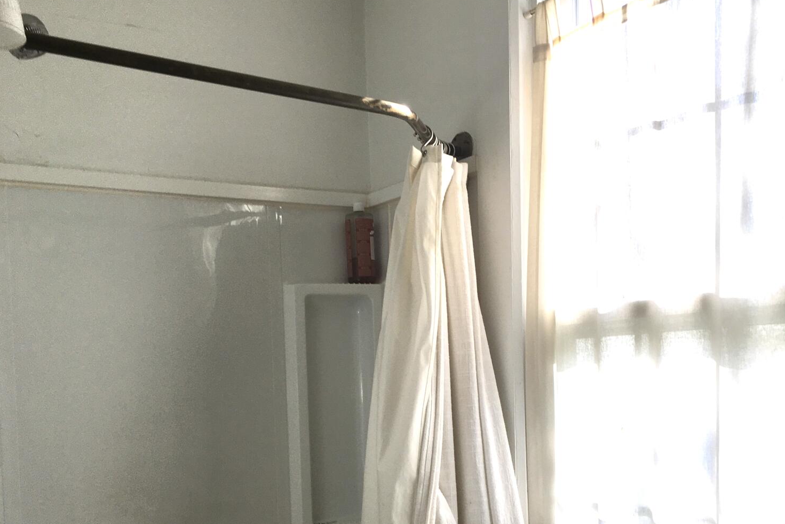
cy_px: 424
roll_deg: +1.4
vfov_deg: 31.7
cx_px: 390
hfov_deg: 47.4
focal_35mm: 41
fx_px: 894
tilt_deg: -1.1
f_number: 2.2
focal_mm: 4.15
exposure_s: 1/128
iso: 25
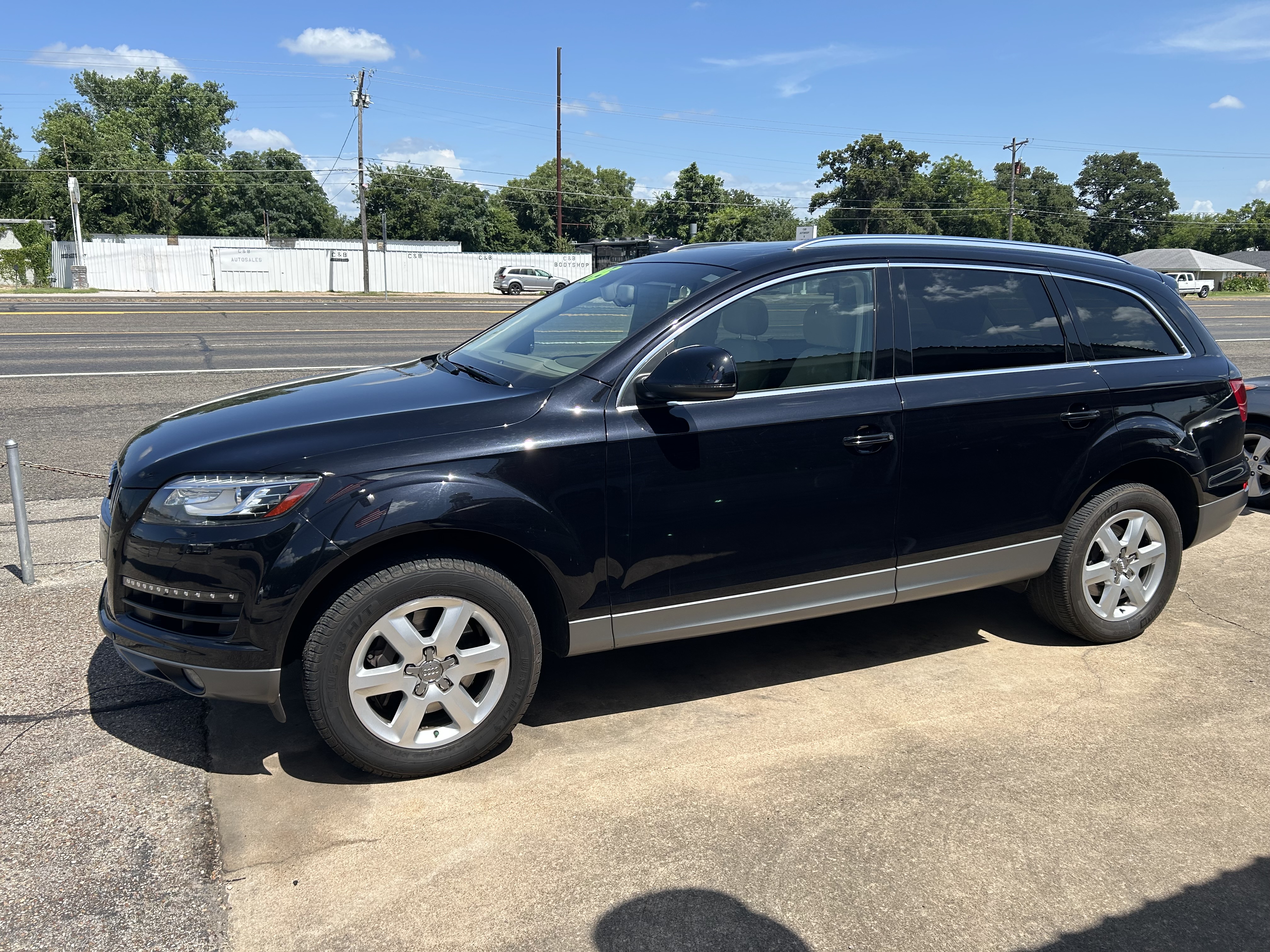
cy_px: 476
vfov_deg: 53.1
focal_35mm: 26
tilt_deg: -10.9
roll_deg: -0.8
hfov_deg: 67.3
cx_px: 635
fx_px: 954
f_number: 1.5
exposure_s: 1/3460
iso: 50
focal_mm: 5.7
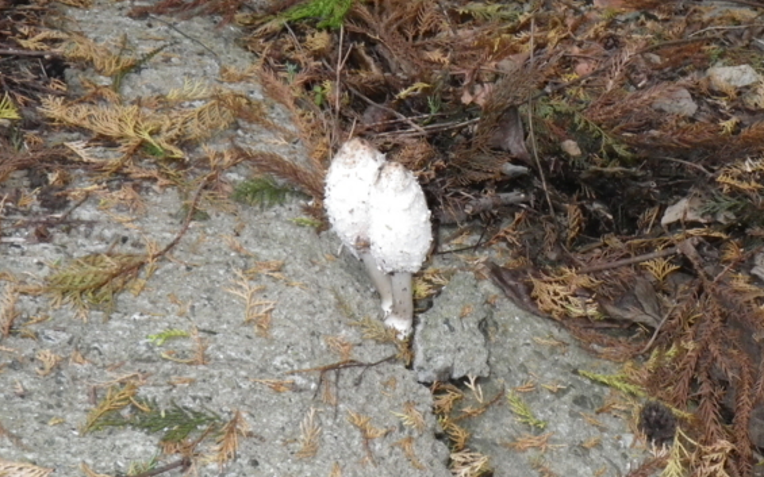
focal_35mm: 51
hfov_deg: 39.6
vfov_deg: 25.3
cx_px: 411
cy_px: 188
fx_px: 1062
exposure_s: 1/50
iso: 400
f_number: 3.8
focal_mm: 6.1
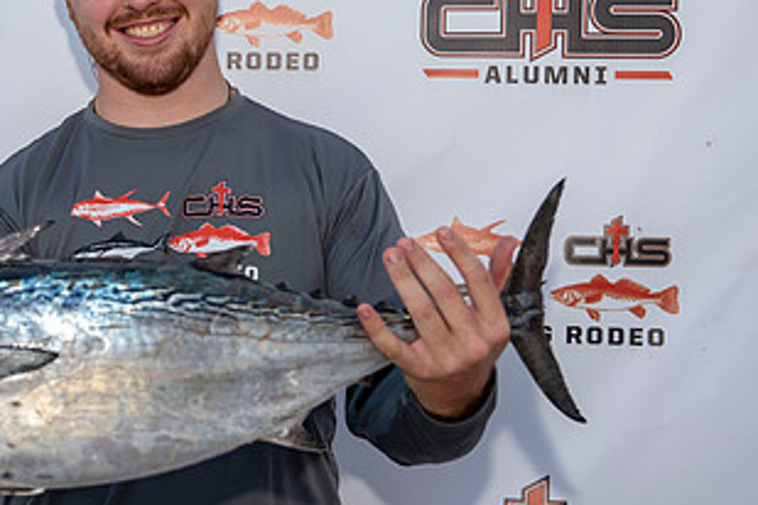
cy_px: 189
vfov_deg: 15.2
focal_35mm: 90
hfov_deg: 22.2
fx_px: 1895
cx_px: 123
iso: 50
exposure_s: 1/100
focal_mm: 48
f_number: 4.5
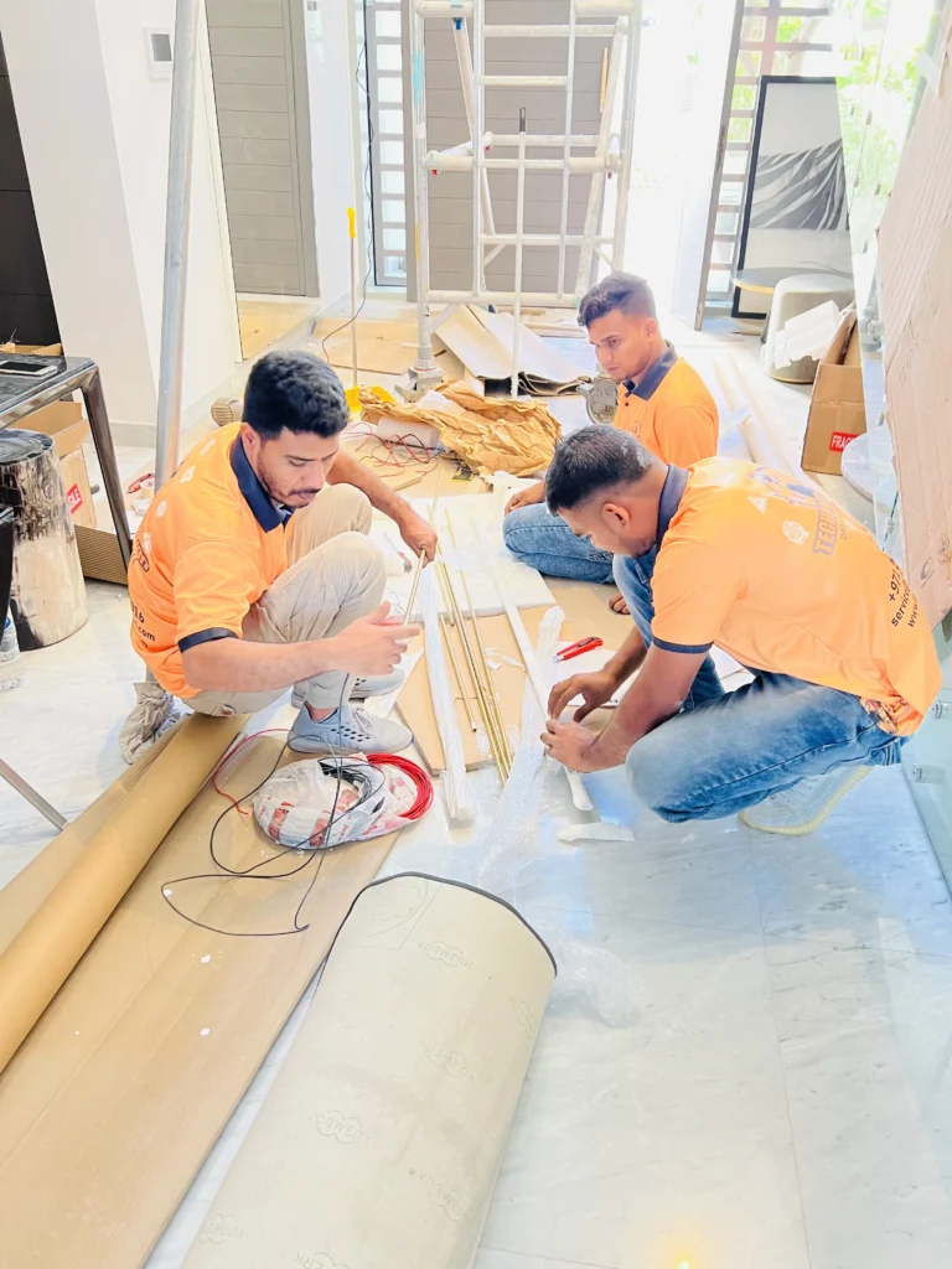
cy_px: 634
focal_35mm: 26
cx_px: 476
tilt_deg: -30.6
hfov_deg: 53.1
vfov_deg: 67.3
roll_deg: -0.7
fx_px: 953
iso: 250
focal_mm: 5.7
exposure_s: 1/50
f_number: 1.5
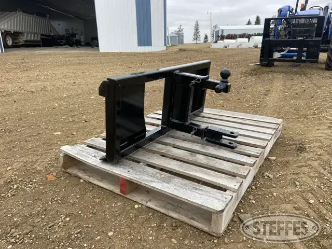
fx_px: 249
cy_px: 124
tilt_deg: -17.0
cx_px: 166
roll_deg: +0.7
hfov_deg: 67.3
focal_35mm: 26
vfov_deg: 53.1
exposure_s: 1/295
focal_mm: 4.25
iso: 32
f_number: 1.8
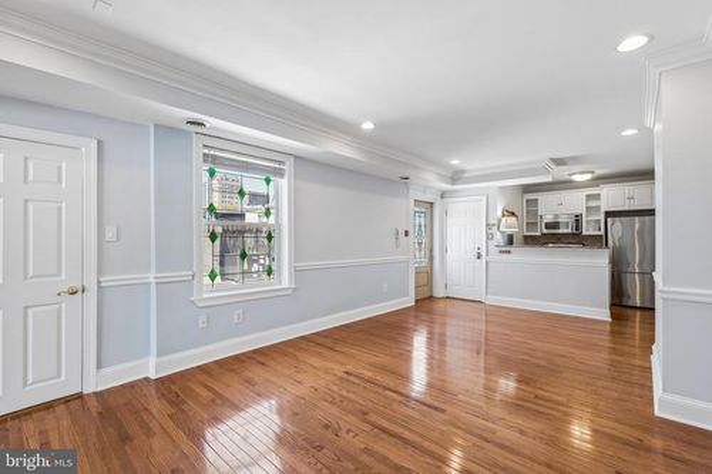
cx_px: 356
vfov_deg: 77.3
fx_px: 297
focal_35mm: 15
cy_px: 237
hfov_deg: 100.4
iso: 250
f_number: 8
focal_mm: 10
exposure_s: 1/20
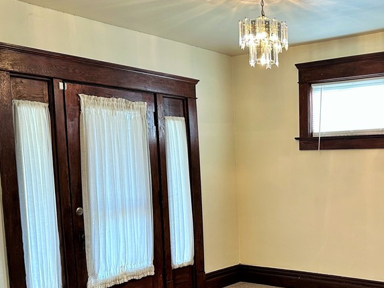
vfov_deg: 32.9
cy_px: 219
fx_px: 477
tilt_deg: -7.3
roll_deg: +0.3
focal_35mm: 43
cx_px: 320
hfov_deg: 41.5
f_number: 1.78
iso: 200
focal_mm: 6.86
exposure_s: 1/120
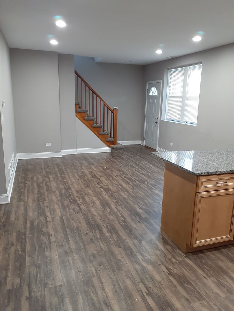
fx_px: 243
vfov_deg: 65.3
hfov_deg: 51.4
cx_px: 117
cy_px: 156
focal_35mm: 27
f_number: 1.9
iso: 250
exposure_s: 1/30
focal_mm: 3.6
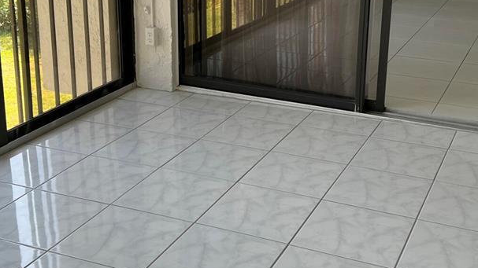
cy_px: 59
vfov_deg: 21.2
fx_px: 710
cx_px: 240
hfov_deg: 37.2
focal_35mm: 56
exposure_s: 1/127
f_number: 1.5
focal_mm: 5.7
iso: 32
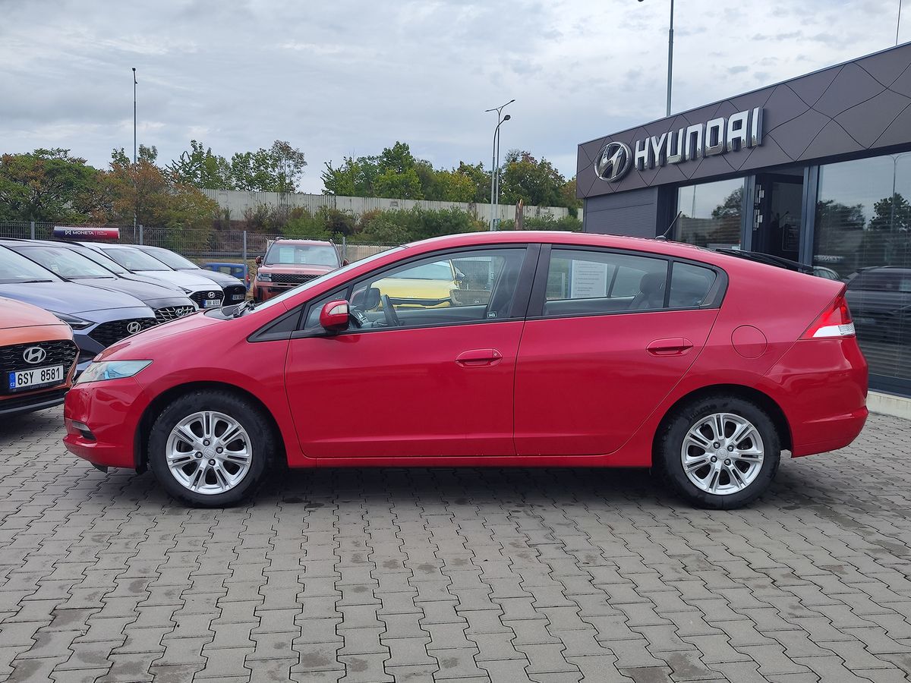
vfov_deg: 58.9
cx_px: 456
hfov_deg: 73.9
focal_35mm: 23
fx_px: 605
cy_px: 342
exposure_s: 1/860
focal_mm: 7.01
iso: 50
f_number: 1.69
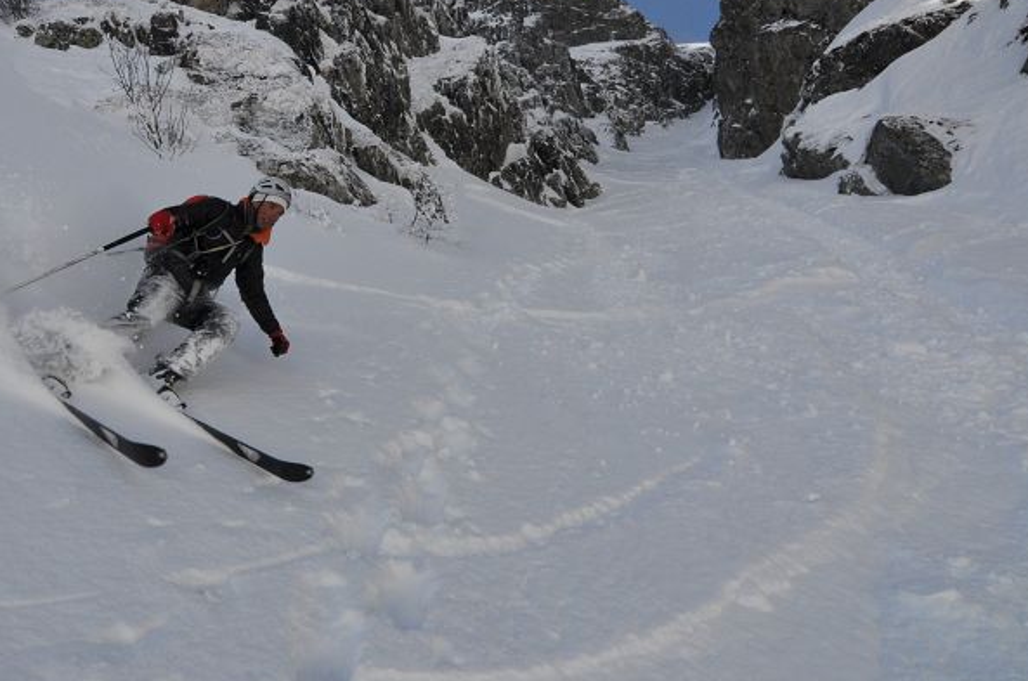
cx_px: 395
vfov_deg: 46.2
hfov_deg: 65.0
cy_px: 272
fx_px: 794
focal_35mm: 28
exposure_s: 1/320
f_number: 14
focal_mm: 11
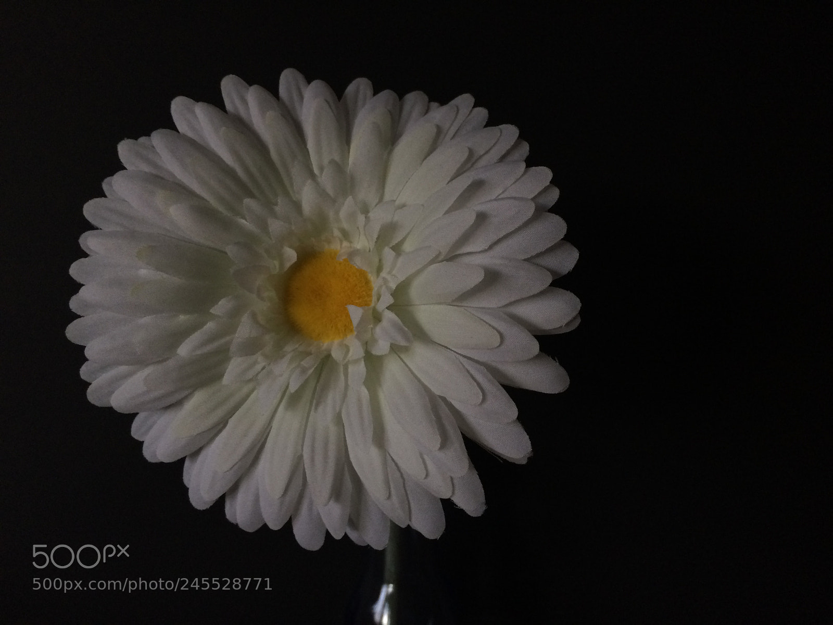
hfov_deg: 61.7
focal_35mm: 29
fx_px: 698
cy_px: 312
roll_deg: -0.9
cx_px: 416
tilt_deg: -8.5
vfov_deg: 48.2
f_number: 2.2
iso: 50
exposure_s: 1/33
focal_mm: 4.15
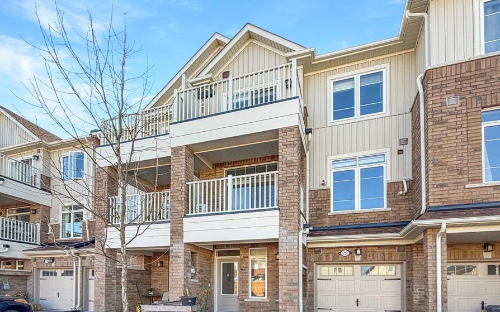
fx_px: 232
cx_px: 257
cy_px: 199
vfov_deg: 66.8
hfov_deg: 94.3
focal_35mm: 17
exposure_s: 1/419
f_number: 2.2
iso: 64
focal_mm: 2.22
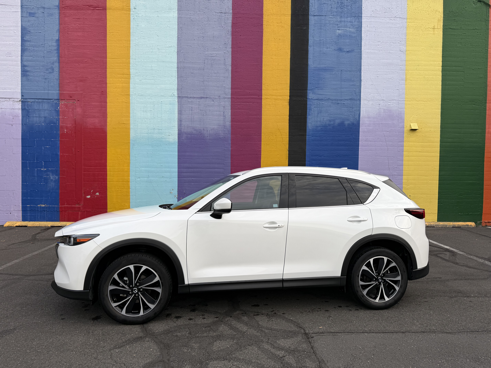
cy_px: 184
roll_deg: -0.6
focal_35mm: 24
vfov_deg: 56.8
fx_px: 340
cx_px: 246
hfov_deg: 71.6
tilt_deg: -1.3
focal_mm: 6.76
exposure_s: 1/428
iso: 80
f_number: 1.78
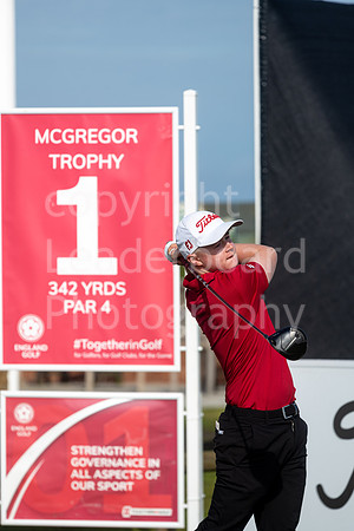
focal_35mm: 300
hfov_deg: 4.6
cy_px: 266
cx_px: 177
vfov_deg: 6.9
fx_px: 4425
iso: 160
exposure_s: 1/1250
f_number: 5.6
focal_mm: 300
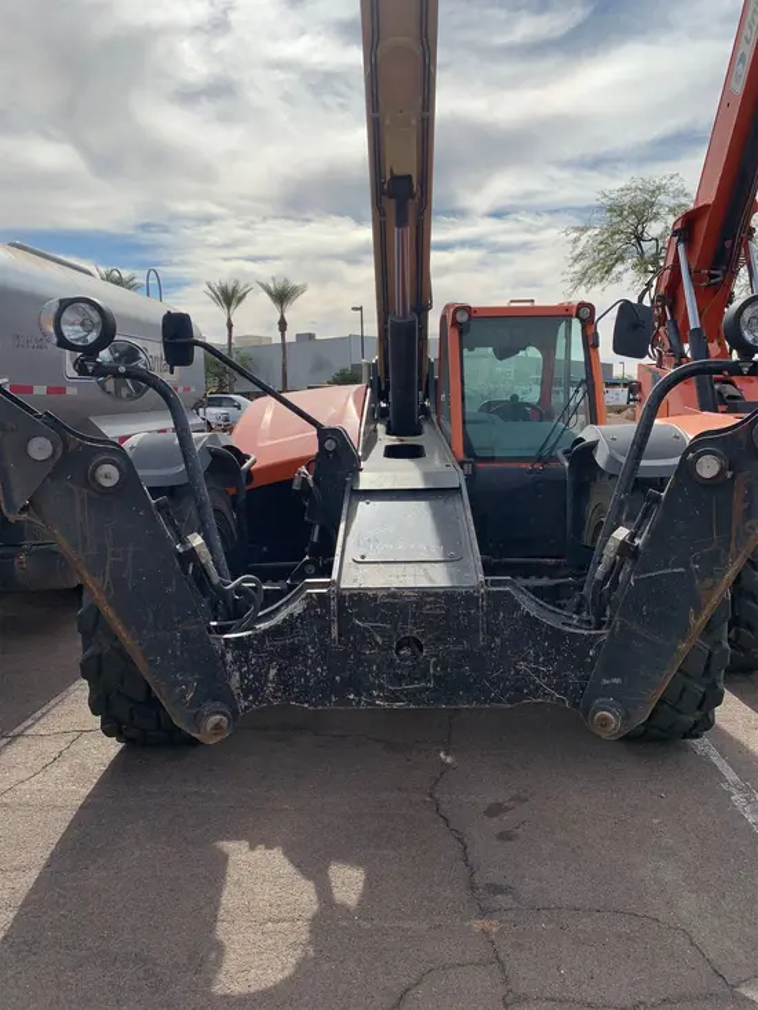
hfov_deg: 53.1
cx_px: 379
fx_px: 759
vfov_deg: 67.3
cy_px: 505
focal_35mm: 26
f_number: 1.8
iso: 25
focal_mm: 4.25
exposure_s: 1/3650
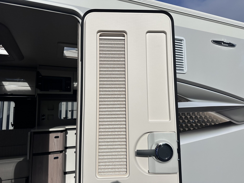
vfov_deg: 56.8
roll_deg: +0.1
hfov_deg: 71.6
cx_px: 122
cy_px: 92
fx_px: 169
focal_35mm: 24
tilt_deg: +6.1
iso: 100
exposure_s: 1/15625
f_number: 1.78
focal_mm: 6.86
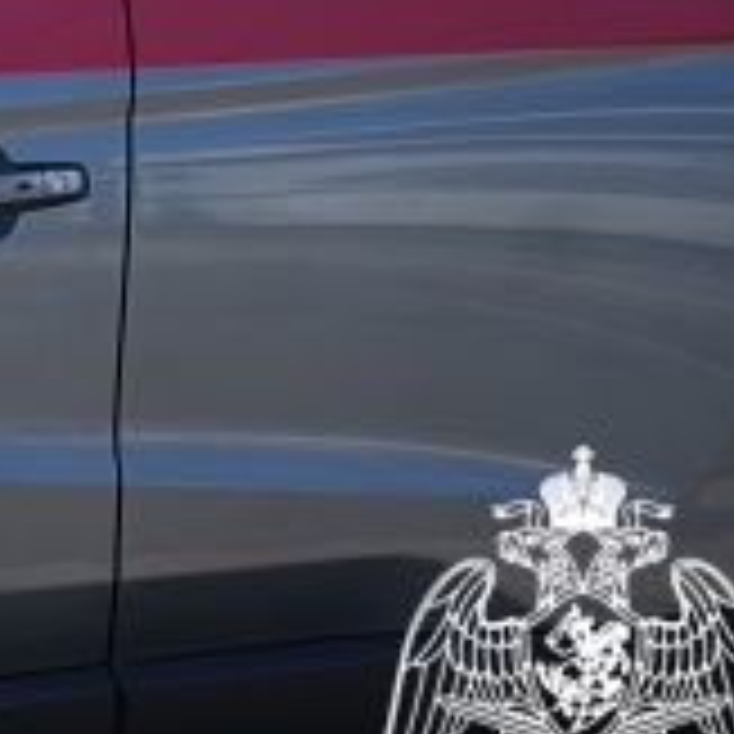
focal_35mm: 200
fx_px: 4786
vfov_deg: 8.7
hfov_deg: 8.5
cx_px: -522
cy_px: -18
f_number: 2.8
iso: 200
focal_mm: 63.8
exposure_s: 1/1250
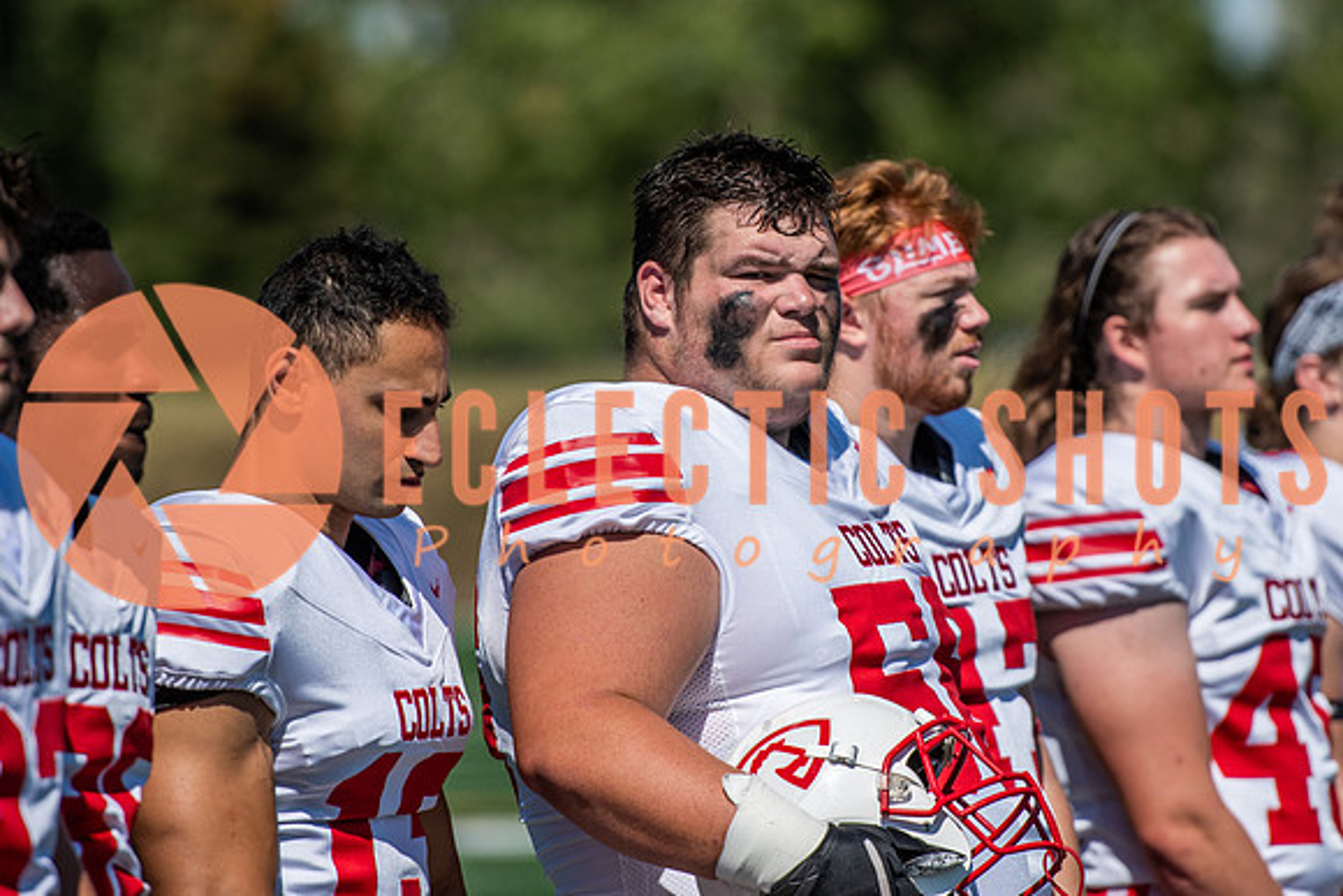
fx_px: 12805
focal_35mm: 343
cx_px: 768
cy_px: 383
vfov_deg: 4.0
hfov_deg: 6.0
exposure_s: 1/8000
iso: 160
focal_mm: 200
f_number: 2.8
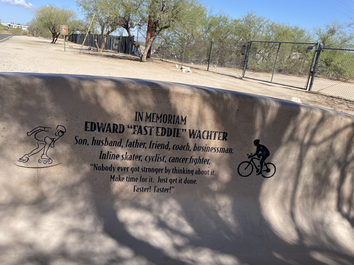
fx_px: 266
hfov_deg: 67.3
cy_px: 132
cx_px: 177
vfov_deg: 53.1
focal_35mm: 26
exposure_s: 1/2174
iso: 32
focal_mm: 4.2
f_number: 1.6
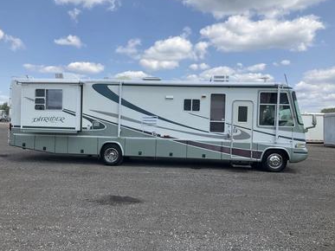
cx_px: 166
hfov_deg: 60.0
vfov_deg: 46.8
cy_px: 124
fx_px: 290
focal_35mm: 30
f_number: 1.8
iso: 25
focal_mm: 3
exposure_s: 1/1912
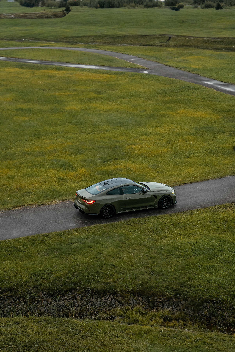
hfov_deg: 19.5
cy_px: 176
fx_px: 685
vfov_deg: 28.8
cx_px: 118
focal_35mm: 70
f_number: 3.2
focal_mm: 70
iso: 500
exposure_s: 1/100
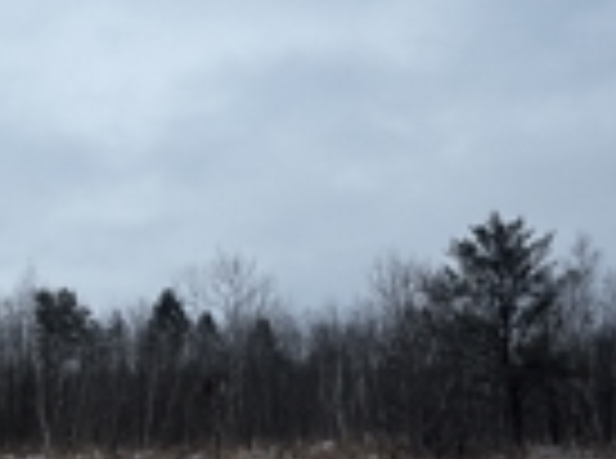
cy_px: 364
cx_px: -22
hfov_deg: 39.5
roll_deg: +0.1
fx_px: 728
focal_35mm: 41
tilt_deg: +4.5
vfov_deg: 34.0
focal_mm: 2.22
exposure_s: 1/473
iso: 40
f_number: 2.2
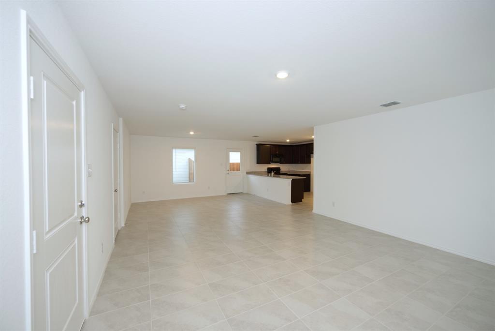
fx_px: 193
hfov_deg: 104.2
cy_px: 166
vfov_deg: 81.3
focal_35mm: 14
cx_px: 248
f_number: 4.5
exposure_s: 1/80
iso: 800
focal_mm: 14
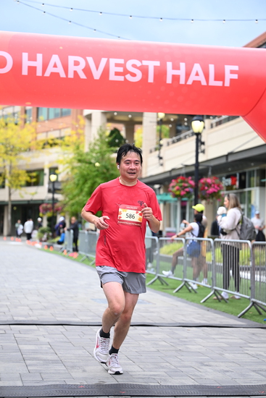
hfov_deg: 18.7
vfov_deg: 27.7
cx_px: 133
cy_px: 199
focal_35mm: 73
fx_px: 809
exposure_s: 1/2000
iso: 640
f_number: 2.8
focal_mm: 73
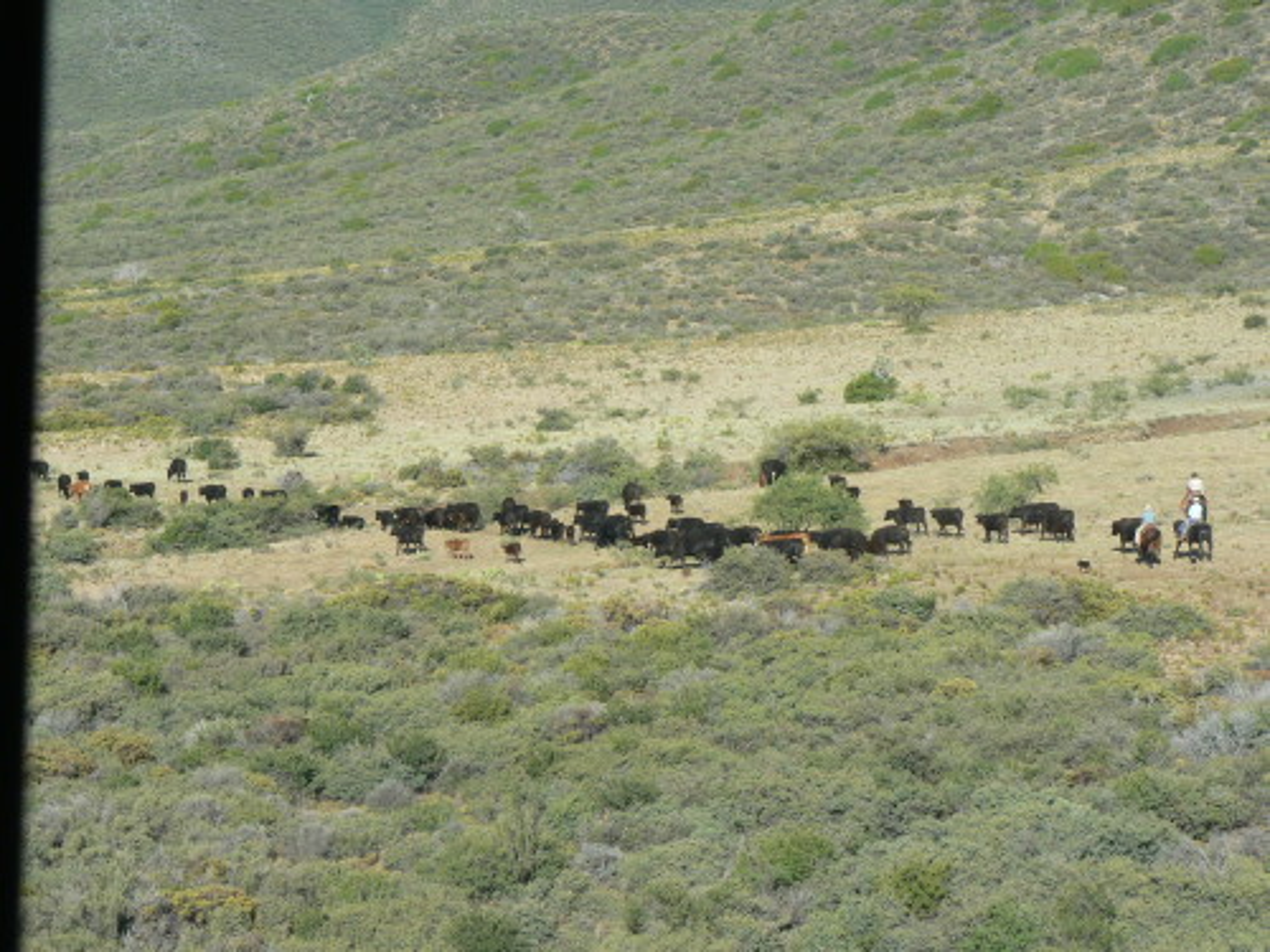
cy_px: 476
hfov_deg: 15.2
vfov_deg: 11.4
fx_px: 4769
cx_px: 635
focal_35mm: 130
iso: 80
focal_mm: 21.6
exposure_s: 1/200
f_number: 5.6
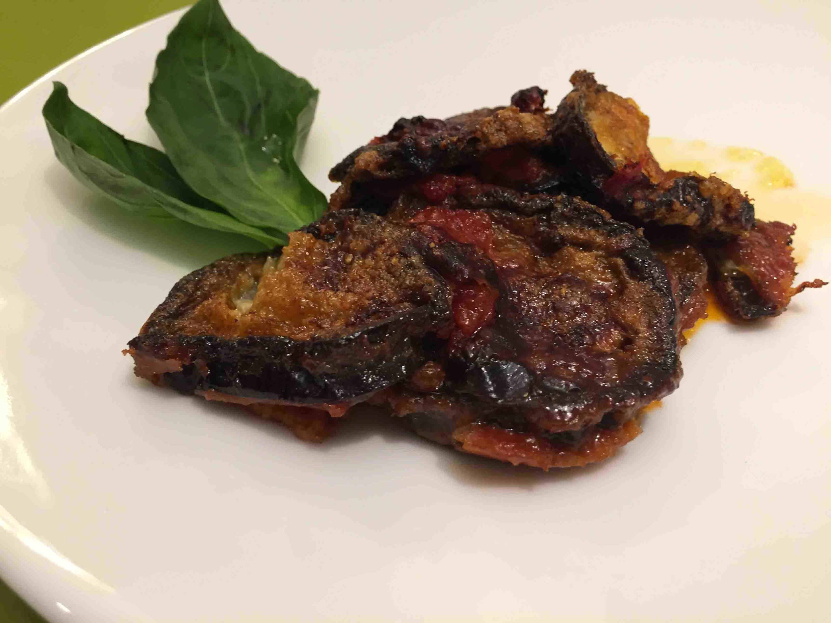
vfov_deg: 48.2
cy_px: 312
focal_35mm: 29
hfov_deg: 61.7
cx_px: 416
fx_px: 696
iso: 160
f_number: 2.2
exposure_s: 1/33
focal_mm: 4.15
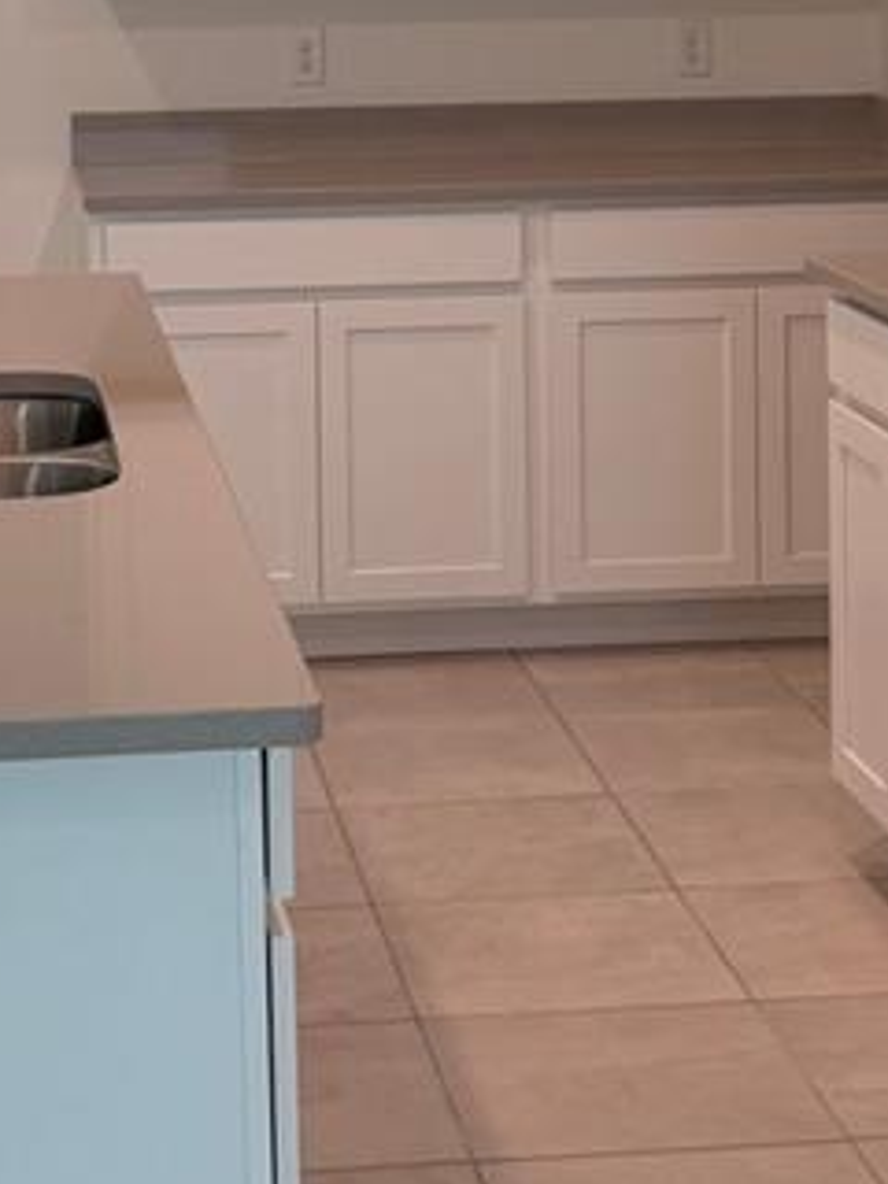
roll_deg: +1.6
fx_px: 3078
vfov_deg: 21.2
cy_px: 78
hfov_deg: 16.4
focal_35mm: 90
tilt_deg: -3.2
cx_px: 303
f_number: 1.78
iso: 80
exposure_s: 1/171
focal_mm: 6.76
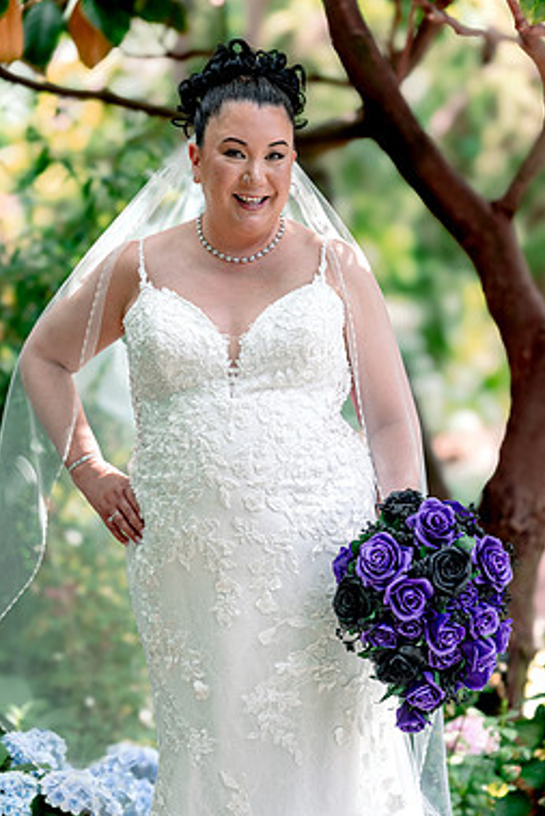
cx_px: 280
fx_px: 2450
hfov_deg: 12.7
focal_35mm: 108
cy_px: 360
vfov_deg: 18.9
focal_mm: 91
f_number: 2
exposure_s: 1/1000
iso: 320
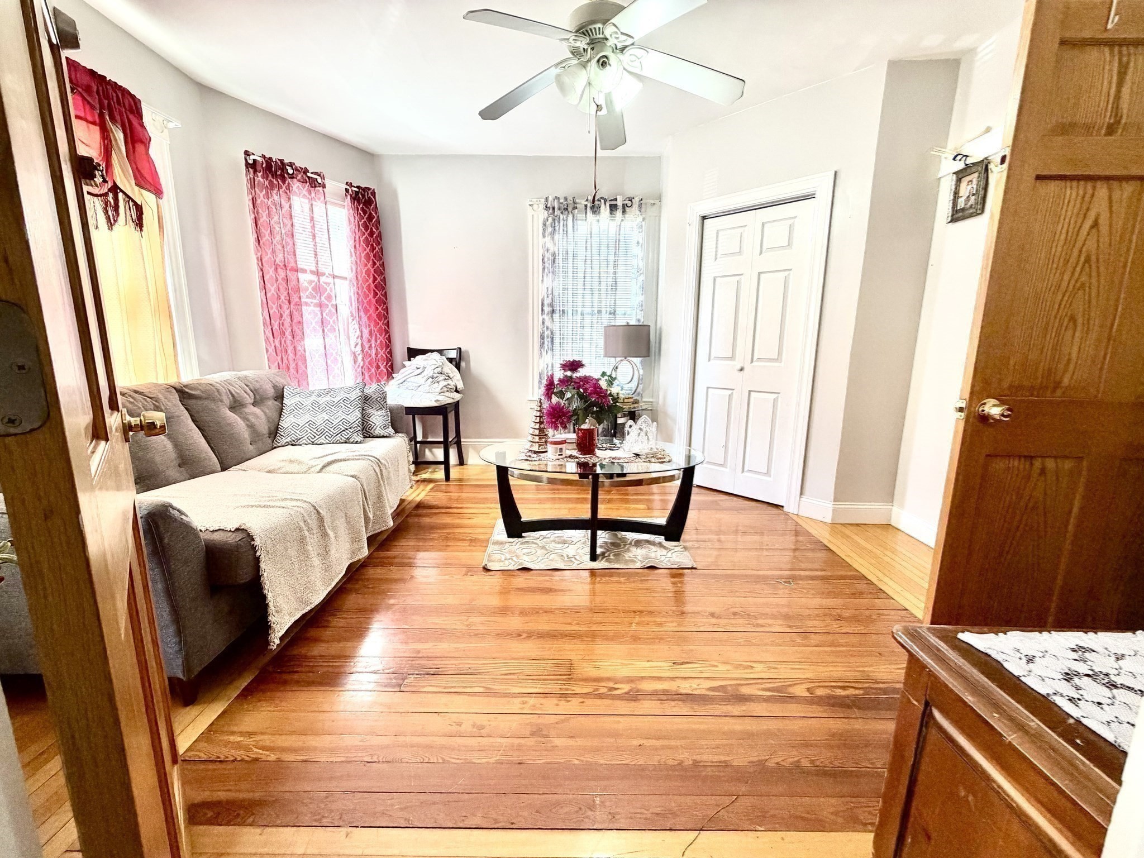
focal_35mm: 14
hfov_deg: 102.1
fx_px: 463
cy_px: 429
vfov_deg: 85.7
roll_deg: -0.2
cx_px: 572
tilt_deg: -10.8
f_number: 2.2
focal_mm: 2.22
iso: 250
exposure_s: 1/120
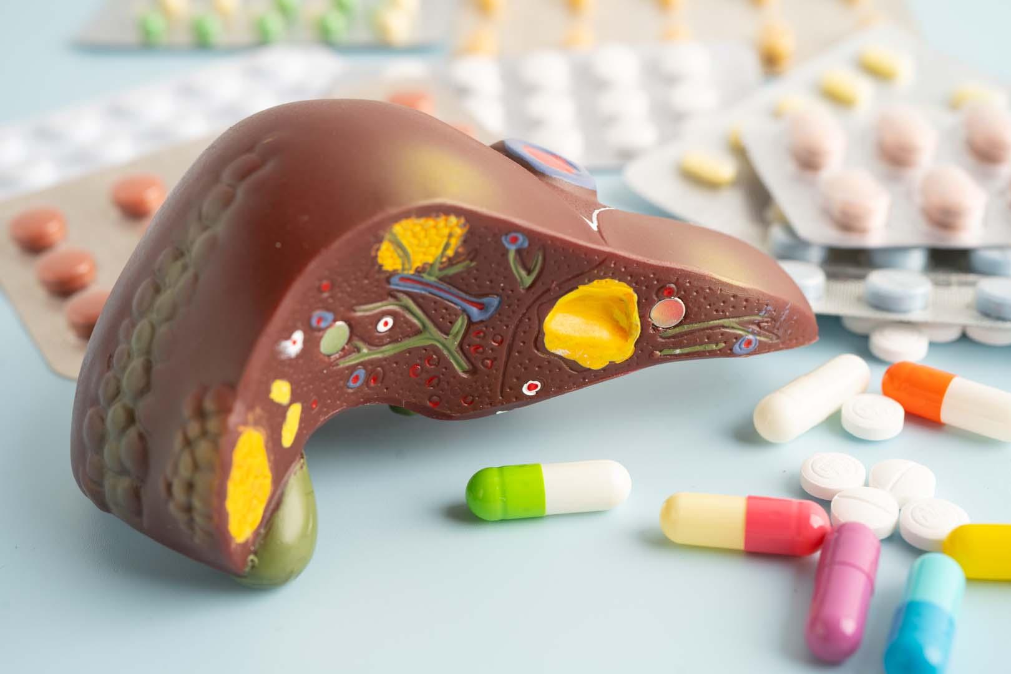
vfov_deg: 27.0
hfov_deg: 39.6
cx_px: 506
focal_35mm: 50
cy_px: 337
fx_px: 1404
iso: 100
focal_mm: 50
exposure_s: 1/80
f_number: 7.1
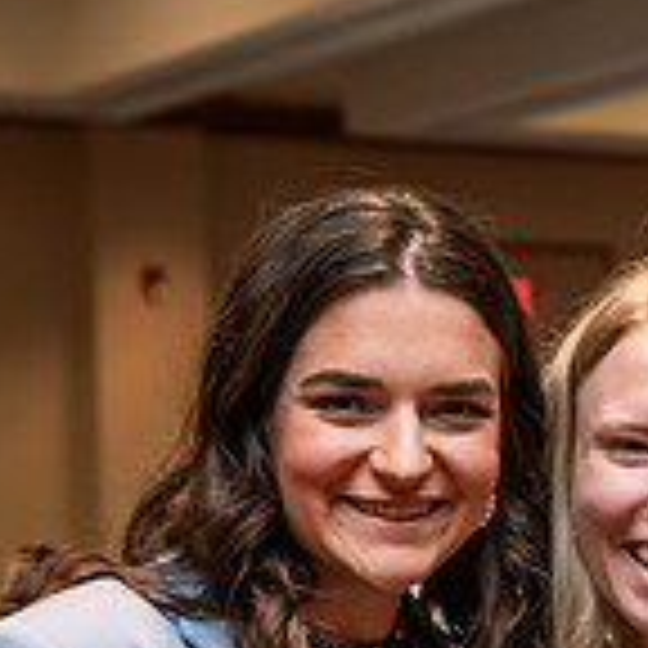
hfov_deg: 10.2
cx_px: 540
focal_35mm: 171
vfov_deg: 10.1
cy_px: 799
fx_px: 3622
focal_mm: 50
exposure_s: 1/160
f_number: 3.5
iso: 1250
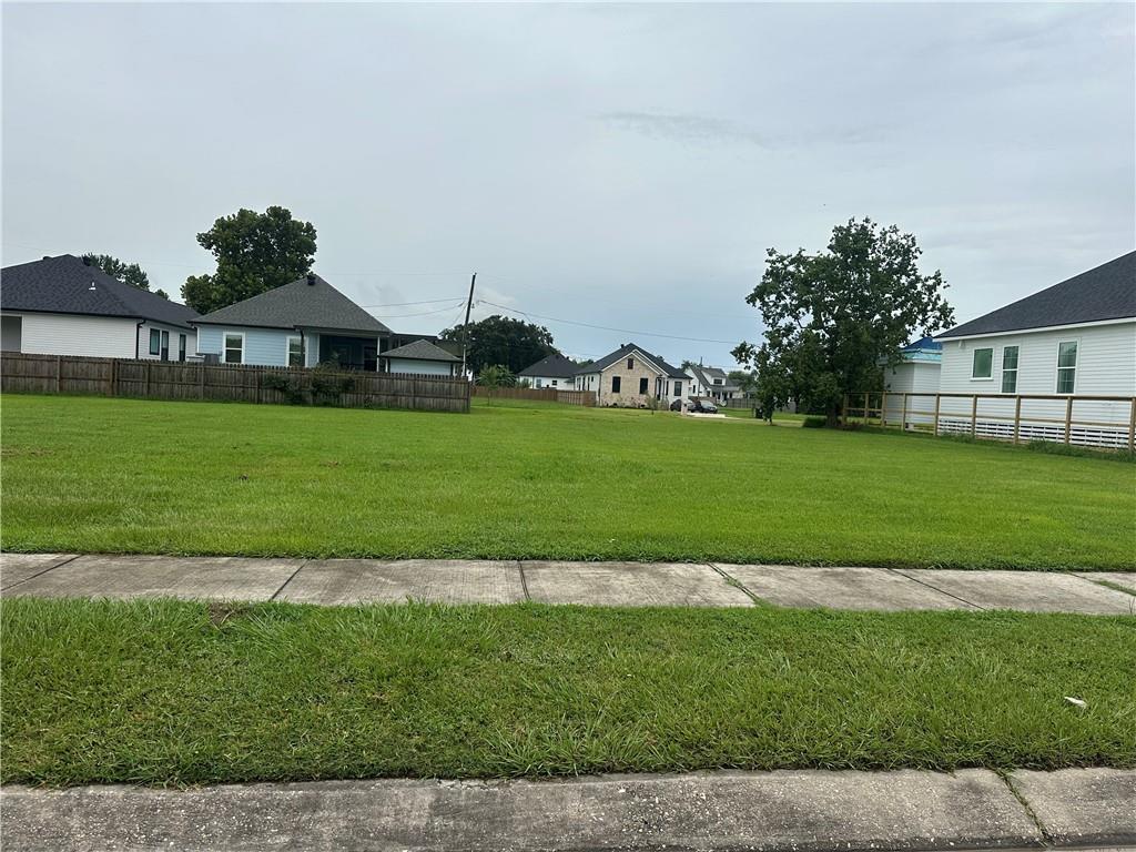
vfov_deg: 56.8
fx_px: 788
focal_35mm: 24
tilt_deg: -1.7
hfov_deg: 71.6
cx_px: 568
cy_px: 426
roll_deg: -3.4
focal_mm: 6.86
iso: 80
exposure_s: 1/7042
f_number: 1.78
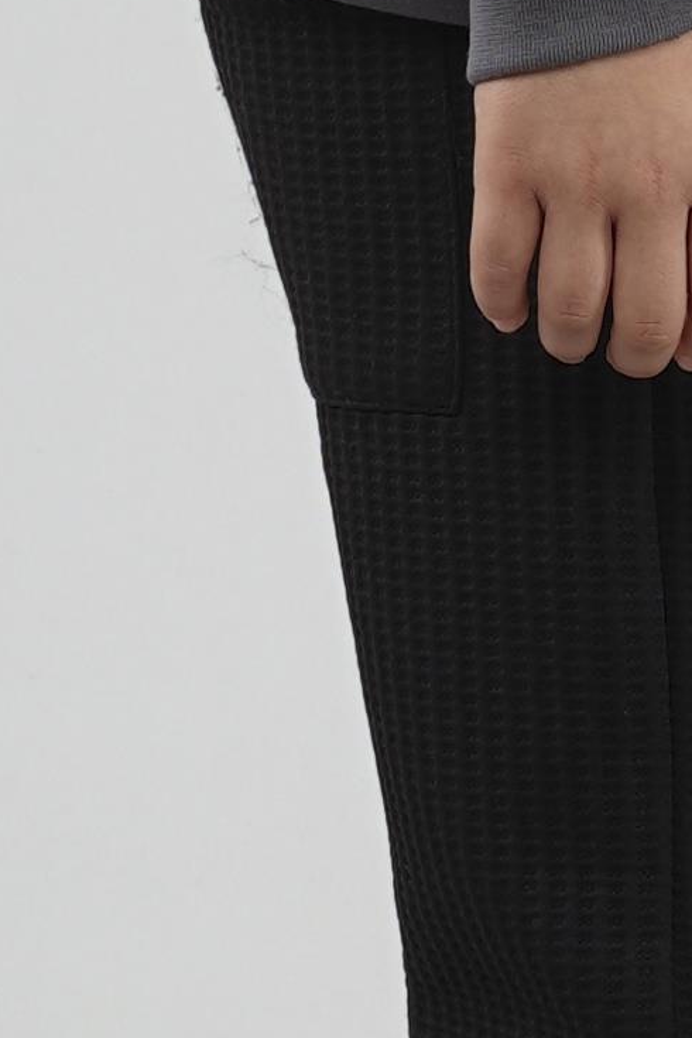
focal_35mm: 359
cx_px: 782
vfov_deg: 5.7
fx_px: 10350
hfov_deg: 3.8
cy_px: -179
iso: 80
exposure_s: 1/160
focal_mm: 45
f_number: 5.6
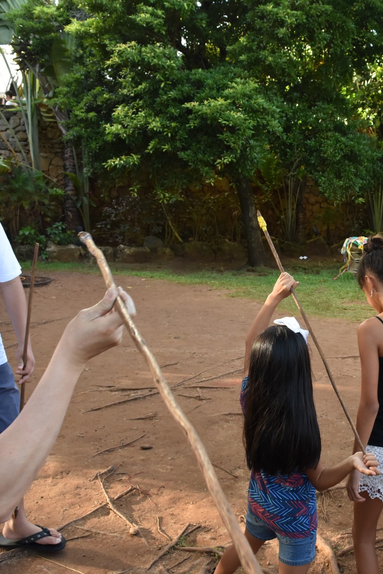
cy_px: 286
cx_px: 366
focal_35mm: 41
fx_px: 654
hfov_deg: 30.7
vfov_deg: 47.4
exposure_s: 1/125
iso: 800
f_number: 5.6
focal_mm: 18
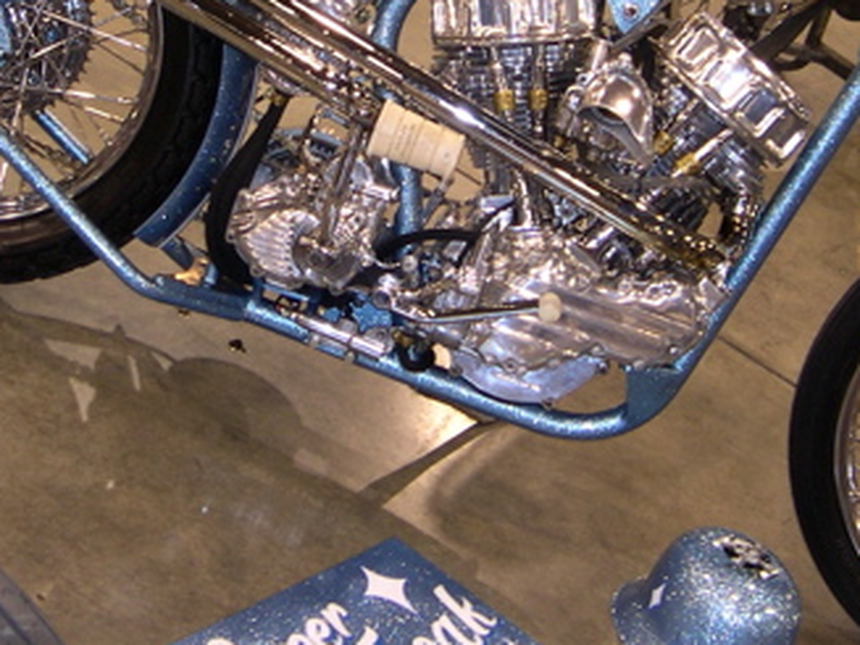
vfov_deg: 15.7
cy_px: 84
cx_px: 381
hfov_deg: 21.1
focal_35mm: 93
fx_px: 2310
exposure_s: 1/30
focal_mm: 8
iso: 100
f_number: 2.8
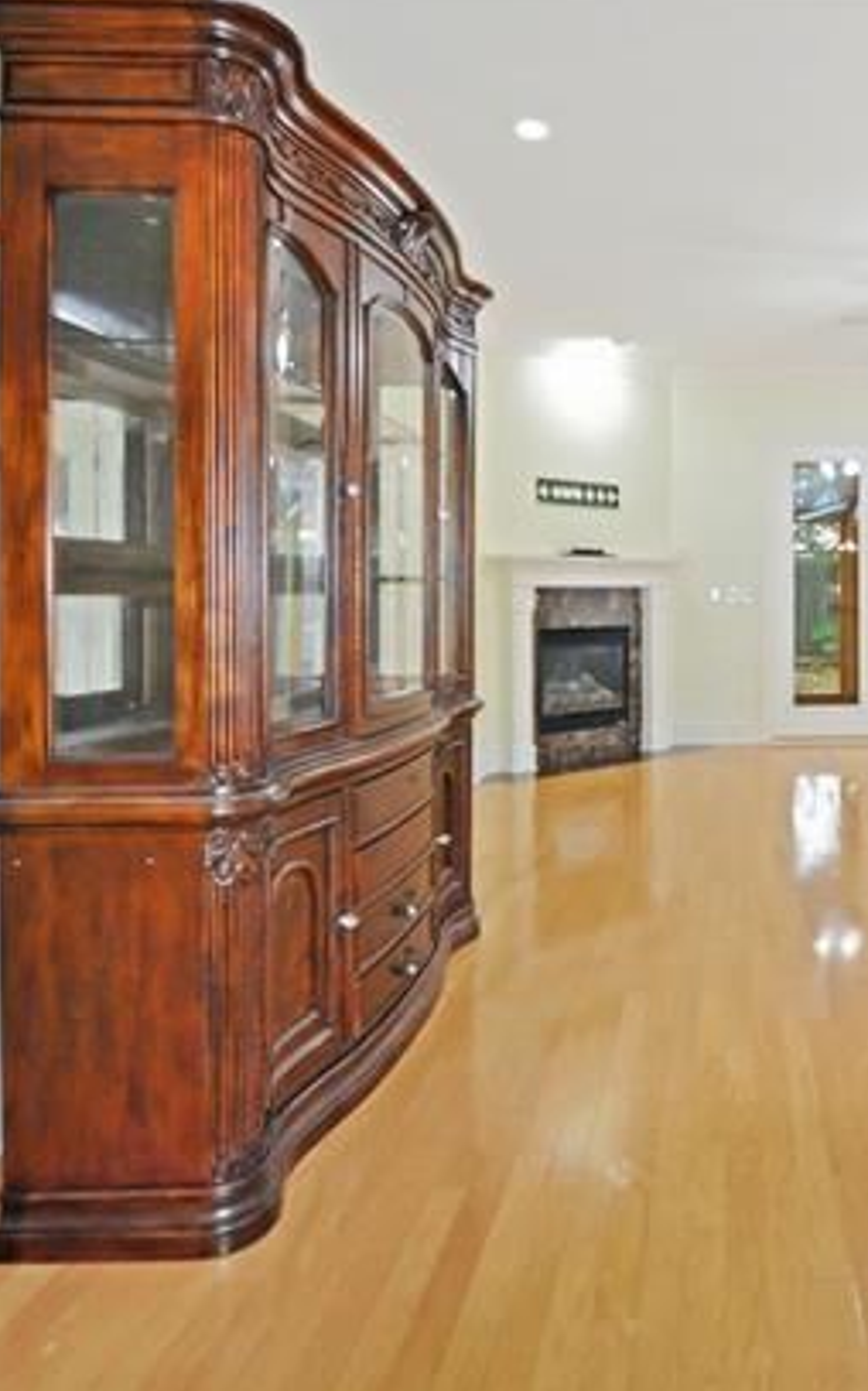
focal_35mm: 24
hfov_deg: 45.3
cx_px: 813
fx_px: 909
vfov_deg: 74.8
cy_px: 704
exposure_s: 1/125
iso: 1600
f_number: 5
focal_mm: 10
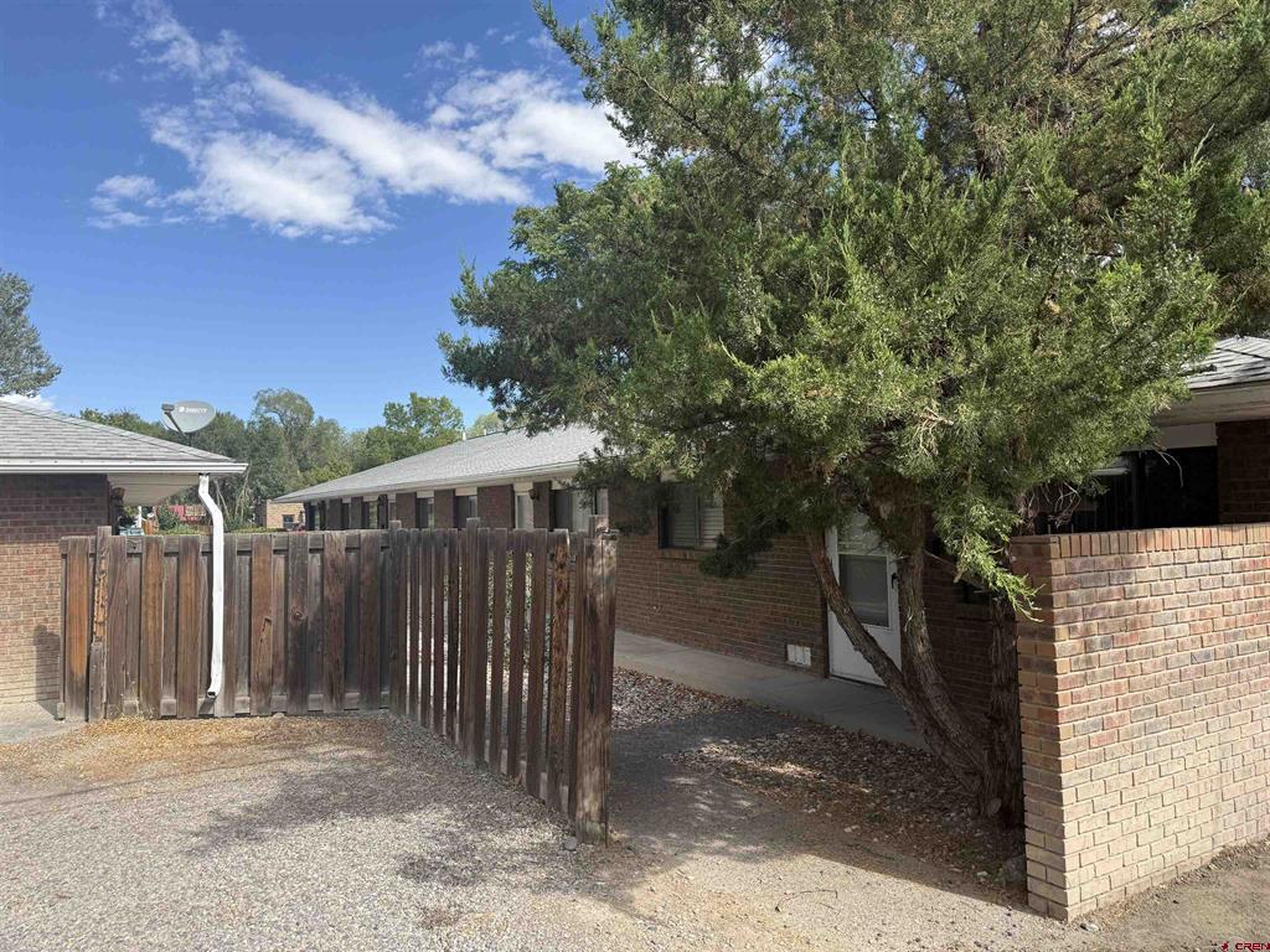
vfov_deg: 56.8
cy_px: 476
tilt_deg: +4.2
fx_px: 881
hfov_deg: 71.6
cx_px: 635
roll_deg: +0.7
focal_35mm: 24
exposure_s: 1/2299
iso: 80
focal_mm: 6.76
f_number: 1.78
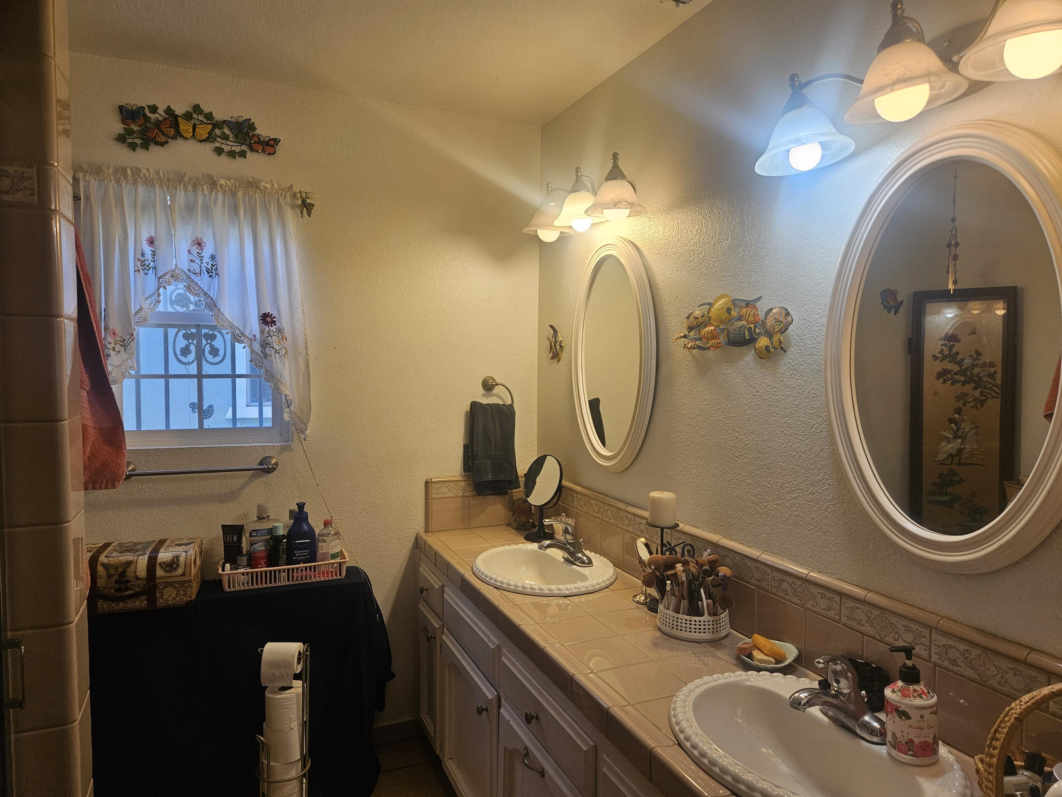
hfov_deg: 73.9
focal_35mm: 23
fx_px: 706
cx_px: 531
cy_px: 398
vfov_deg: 58.9
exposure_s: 1/120
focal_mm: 5.4
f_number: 1.8
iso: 40
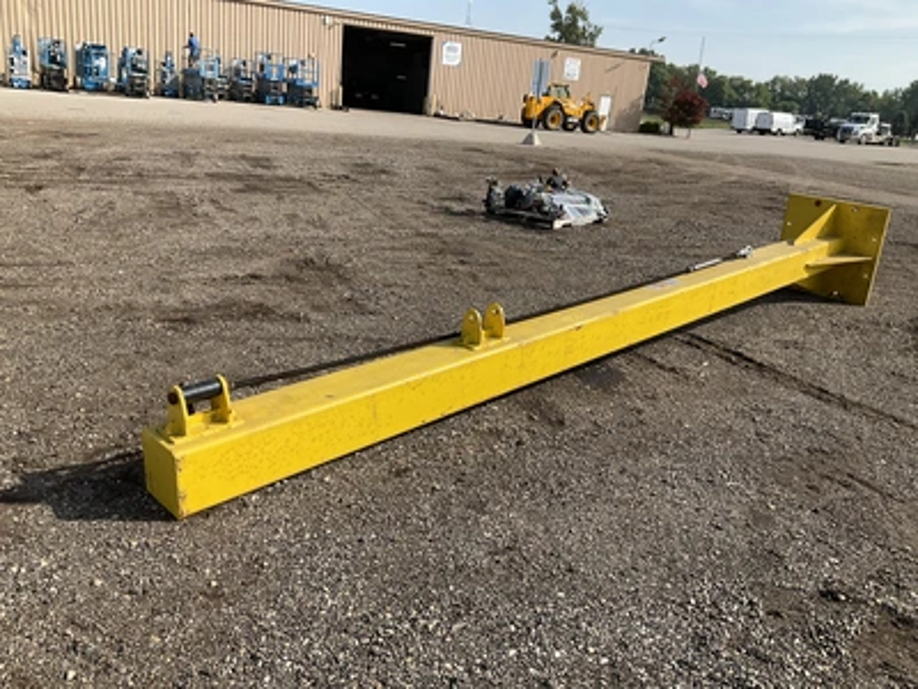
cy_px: 344
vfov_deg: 48.2
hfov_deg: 61.7
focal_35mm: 29
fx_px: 769
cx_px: 459
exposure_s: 1/1221
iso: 25
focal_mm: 3
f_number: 1.8
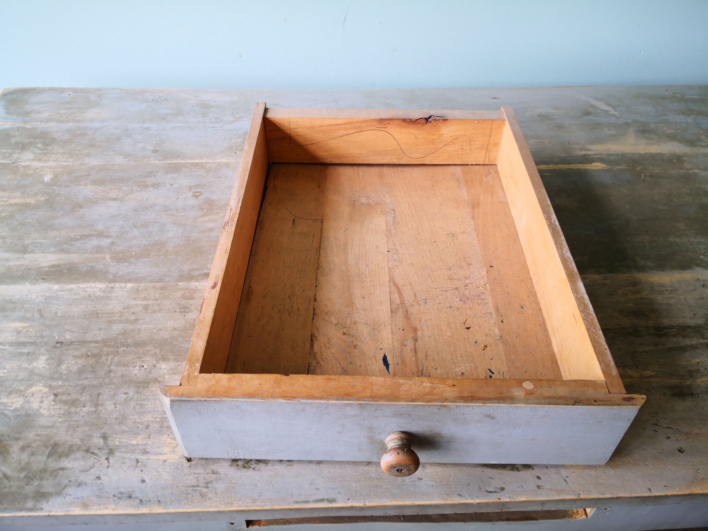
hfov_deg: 65.3
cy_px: 266
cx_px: 354
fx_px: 552
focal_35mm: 27
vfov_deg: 51.4
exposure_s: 1/50
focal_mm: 3.95
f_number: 1.6
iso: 125
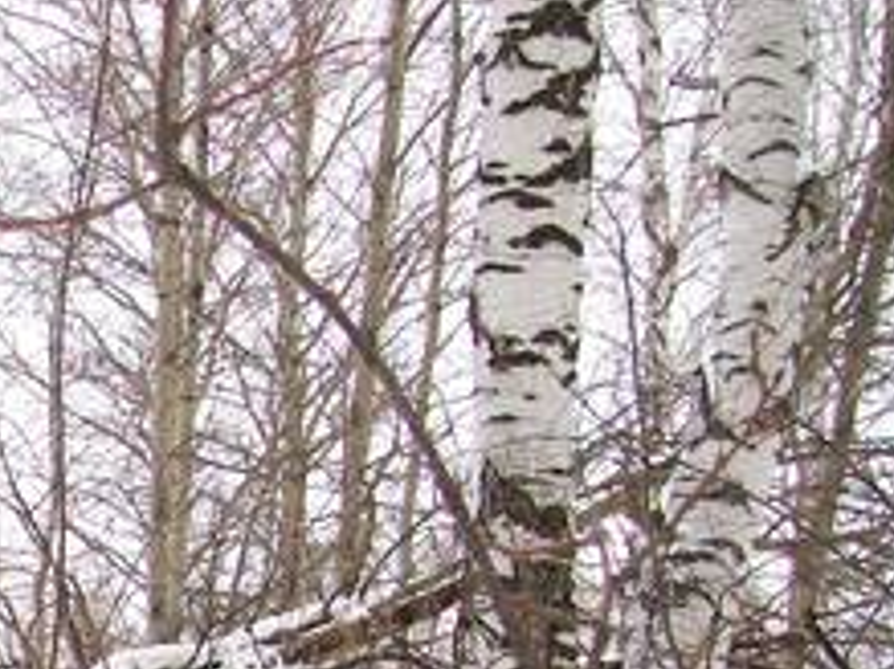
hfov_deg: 15.5
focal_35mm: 115
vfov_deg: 12.3
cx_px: -518
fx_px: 2968
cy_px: 965
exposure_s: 1/40
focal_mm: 6
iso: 64
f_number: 2.7
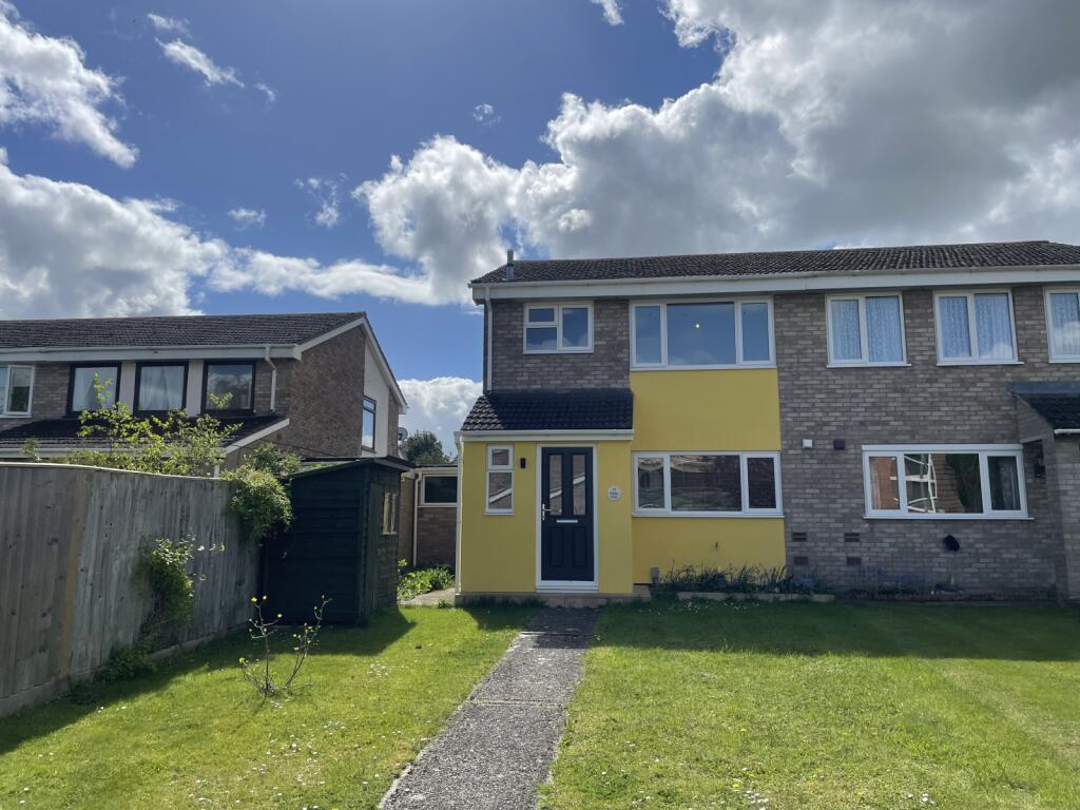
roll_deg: -0.1
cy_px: 405
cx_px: 540
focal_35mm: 26
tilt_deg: +9.6
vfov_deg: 53.1
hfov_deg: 67.3
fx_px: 811
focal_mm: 4.2
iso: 32
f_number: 1.6
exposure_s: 1/7813
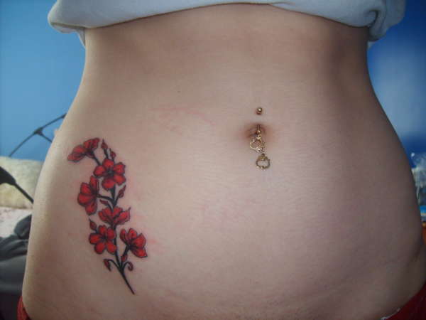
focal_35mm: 35
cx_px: 213
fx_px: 431
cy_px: 160
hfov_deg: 52.6
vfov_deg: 40.7
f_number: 2.8
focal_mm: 5.8
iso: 100
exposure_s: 1/45
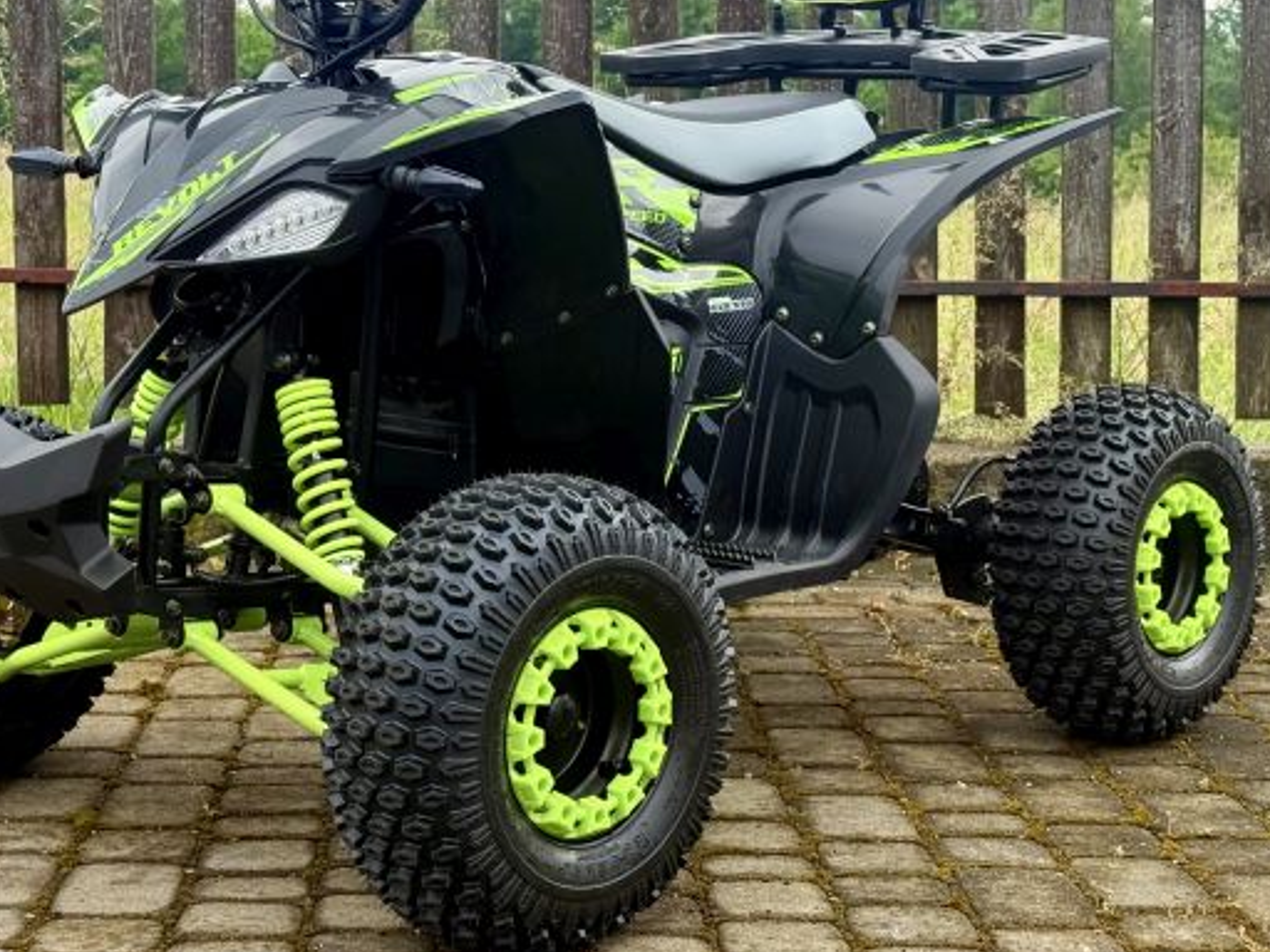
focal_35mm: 75
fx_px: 2752
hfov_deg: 26.0
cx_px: 541
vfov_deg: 19.6
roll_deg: +0.3
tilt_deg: -4.5
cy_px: 305
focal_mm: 6.76
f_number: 1.78
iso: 100
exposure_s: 1/1307
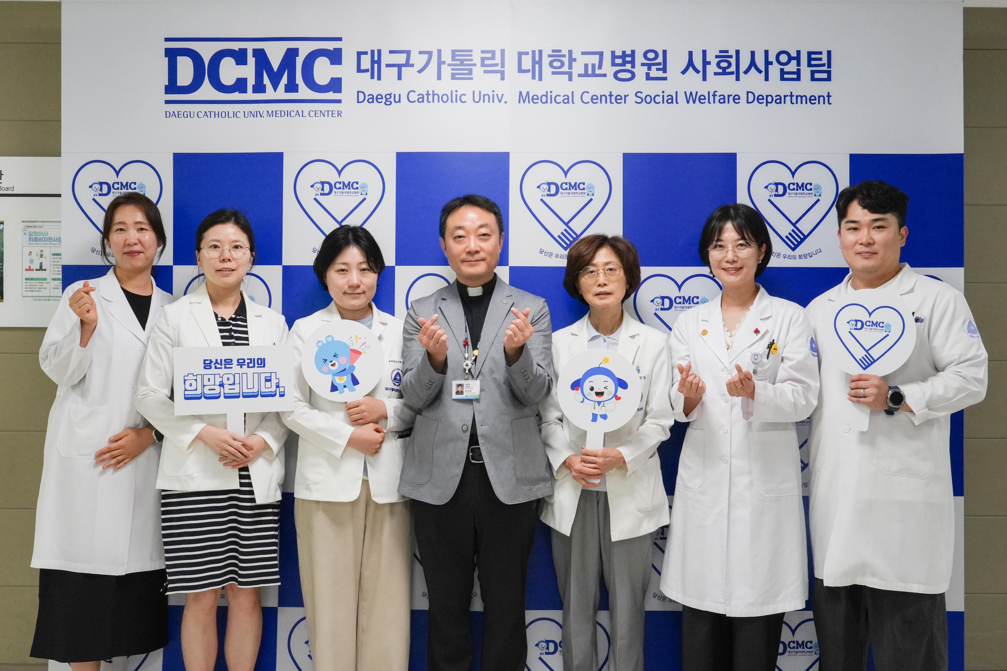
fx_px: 923
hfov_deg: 57.2
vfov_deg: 40.0
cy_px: 336
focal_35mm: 33
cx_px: 504
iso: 2500
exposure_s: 1/60
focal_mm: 33
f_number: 13
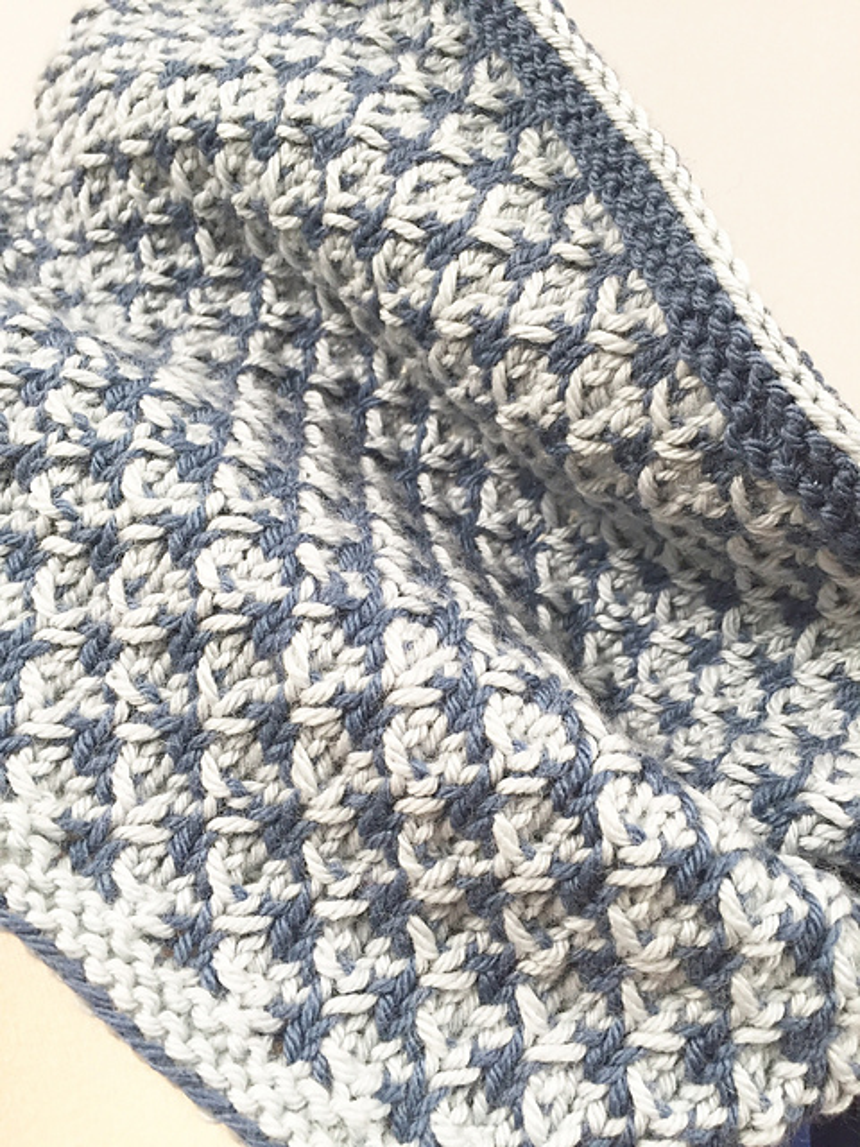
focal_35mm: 29
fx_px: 961
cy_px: 574
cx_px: 430
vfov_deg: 61.7
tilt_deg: -10.3
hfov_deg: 48.2
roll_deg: +3.7
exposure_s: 1/30
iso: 50
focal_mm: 4.15
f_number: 2.2
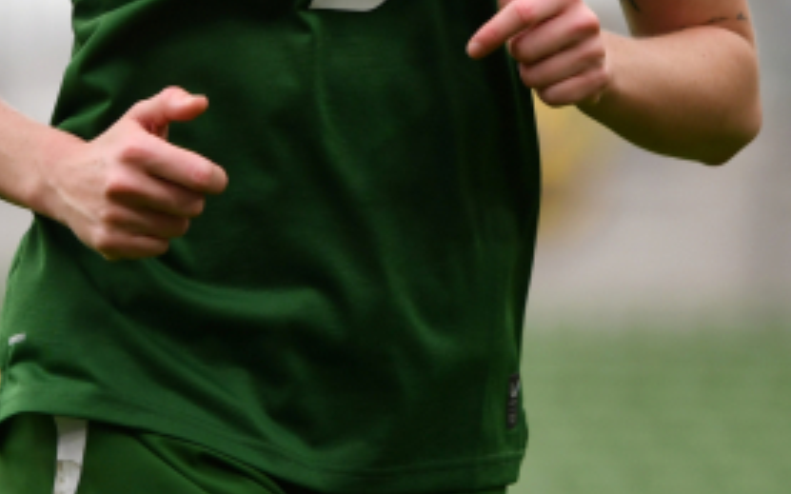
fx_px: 19053
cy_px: -213
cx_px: 291
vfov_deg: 1.5
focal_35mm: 884
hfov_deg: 2.4
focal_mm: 200
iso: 200
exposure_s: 1/1250
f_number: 2.8
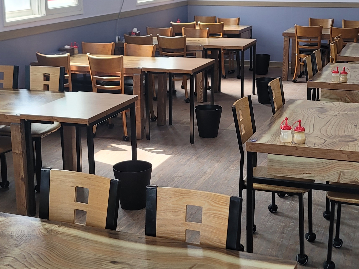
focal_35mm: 58
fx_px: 602
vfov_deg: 25.1
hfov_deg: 33.2
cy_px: 94
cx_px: 191
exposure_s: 1/120
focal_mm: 7
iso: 80
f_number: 1.8
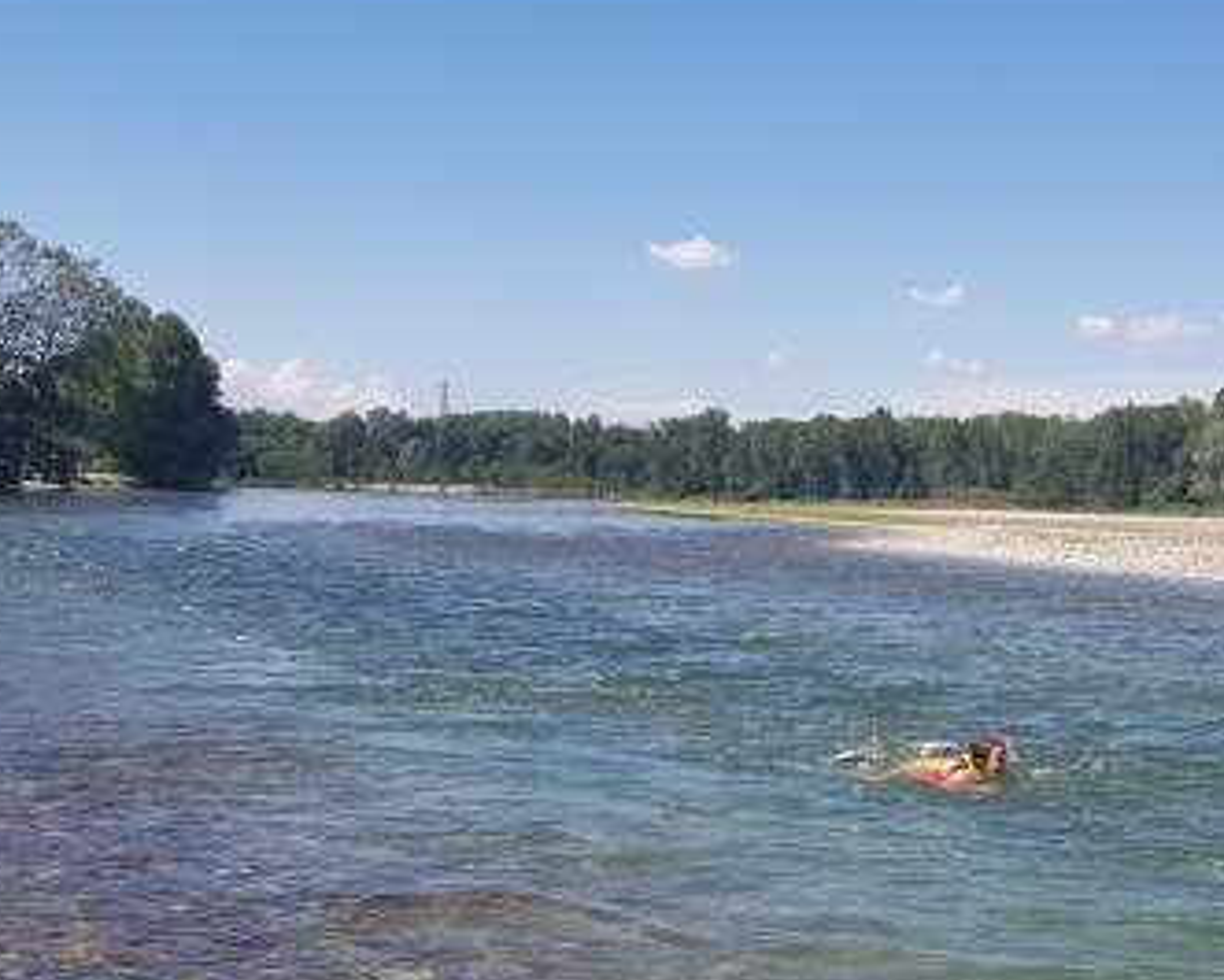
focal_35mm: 46
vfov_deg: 31.9
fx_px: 1667
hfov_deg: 38.2
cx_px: 1050
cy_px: 777
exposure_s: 1/1984
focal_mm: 4.2
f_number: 1.7
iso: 40
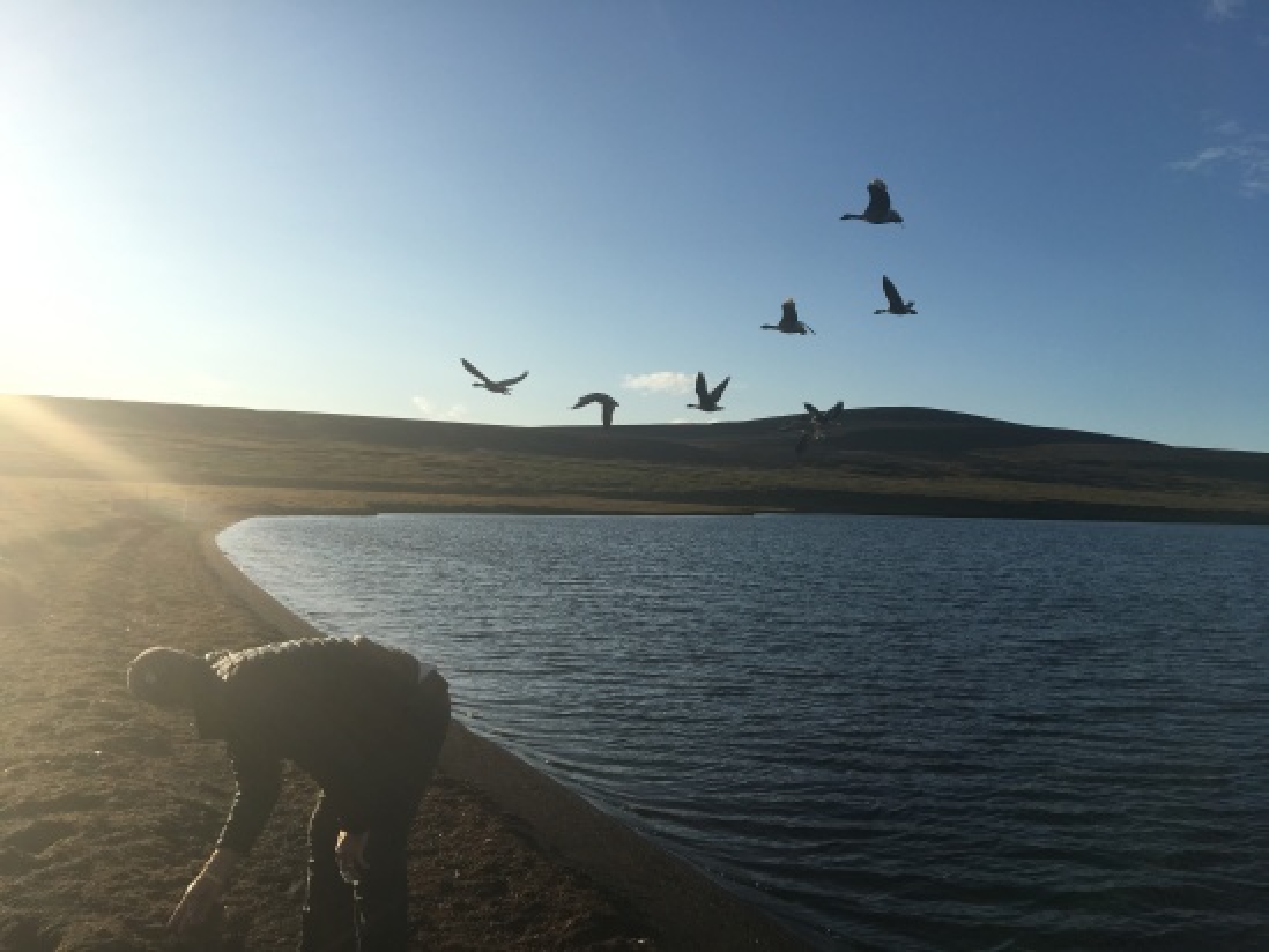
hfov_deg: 61.6
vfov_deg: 48.2
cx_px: 634
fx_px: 1063
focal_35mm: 29
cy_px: 476
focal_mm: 4.15
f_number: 2.2
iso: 25
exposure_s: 1/2262
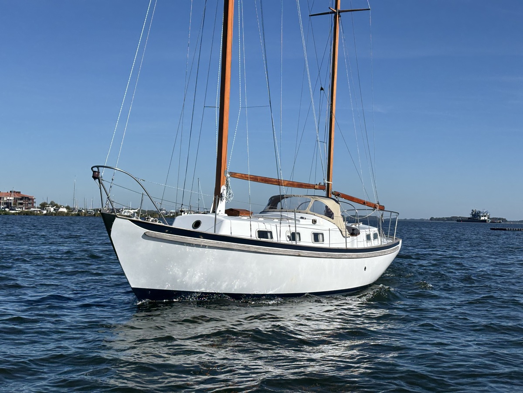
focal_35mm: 52
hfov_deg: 36.8
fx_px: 786
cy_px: 196
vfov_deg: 28.0
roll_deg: -0.4
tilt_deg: +1.7
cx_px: 262
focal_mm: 5.96
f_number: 1.6
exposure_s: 1/5076
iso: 40
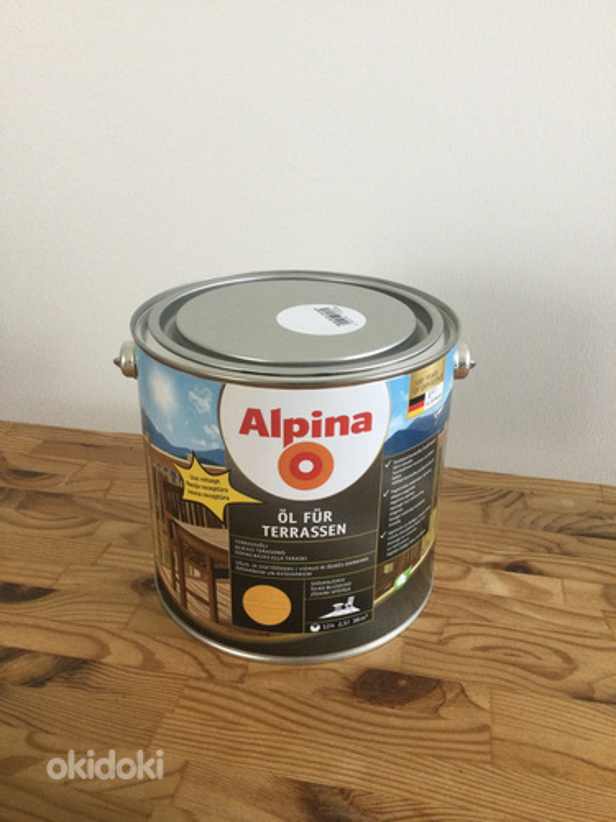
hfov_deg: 45.4
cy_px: 411
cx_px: 308
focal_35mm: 31
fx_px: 736
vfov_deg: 58.4
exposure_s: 1/33
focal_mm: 3.3
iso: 160
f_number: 2.4
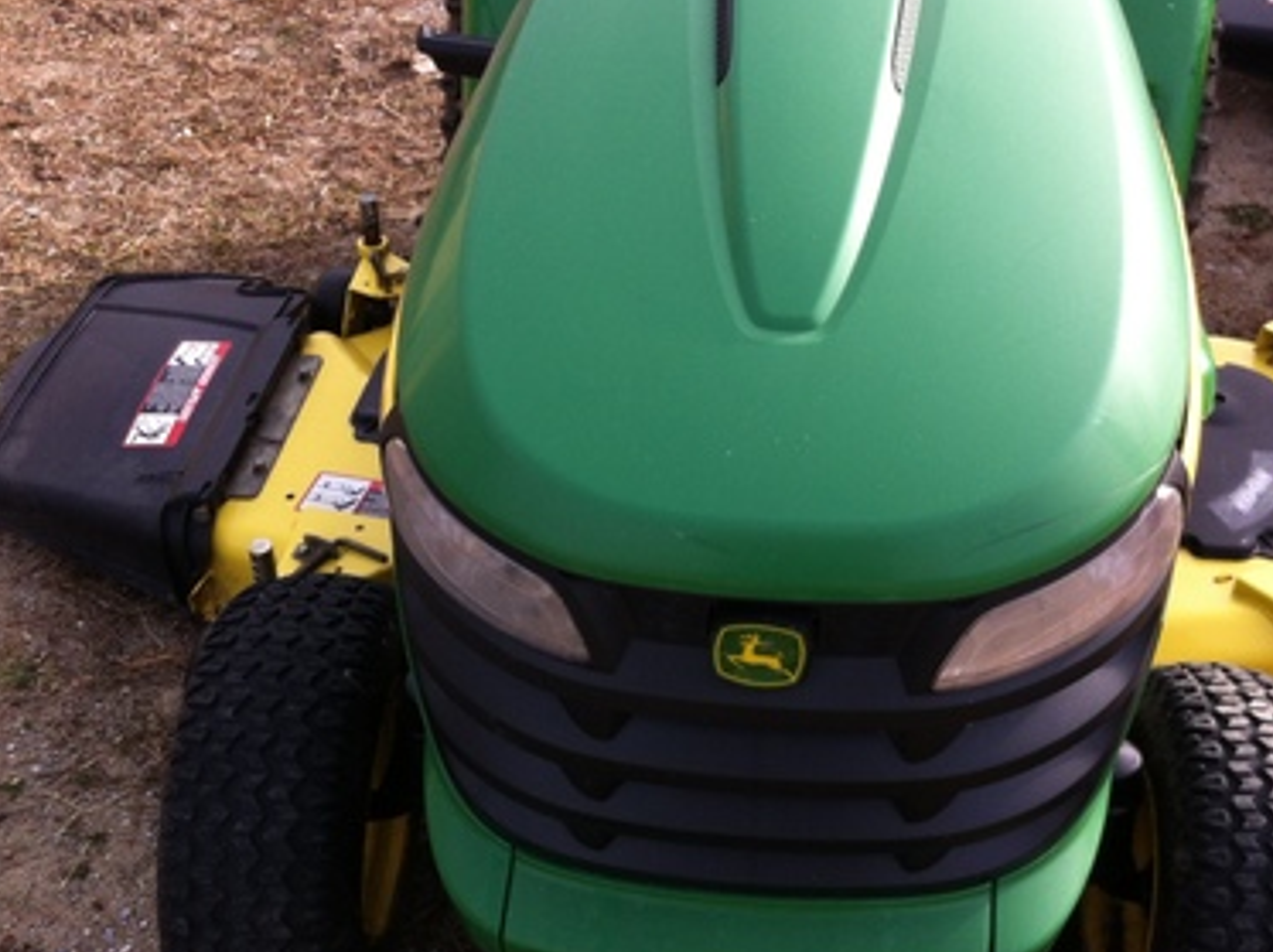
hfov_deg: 37.4
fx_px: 1874
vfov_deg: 28.4
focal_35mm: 51
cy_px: 331
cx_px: 758
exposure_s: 1/397
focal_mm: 3.85
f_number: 2.8
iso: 80
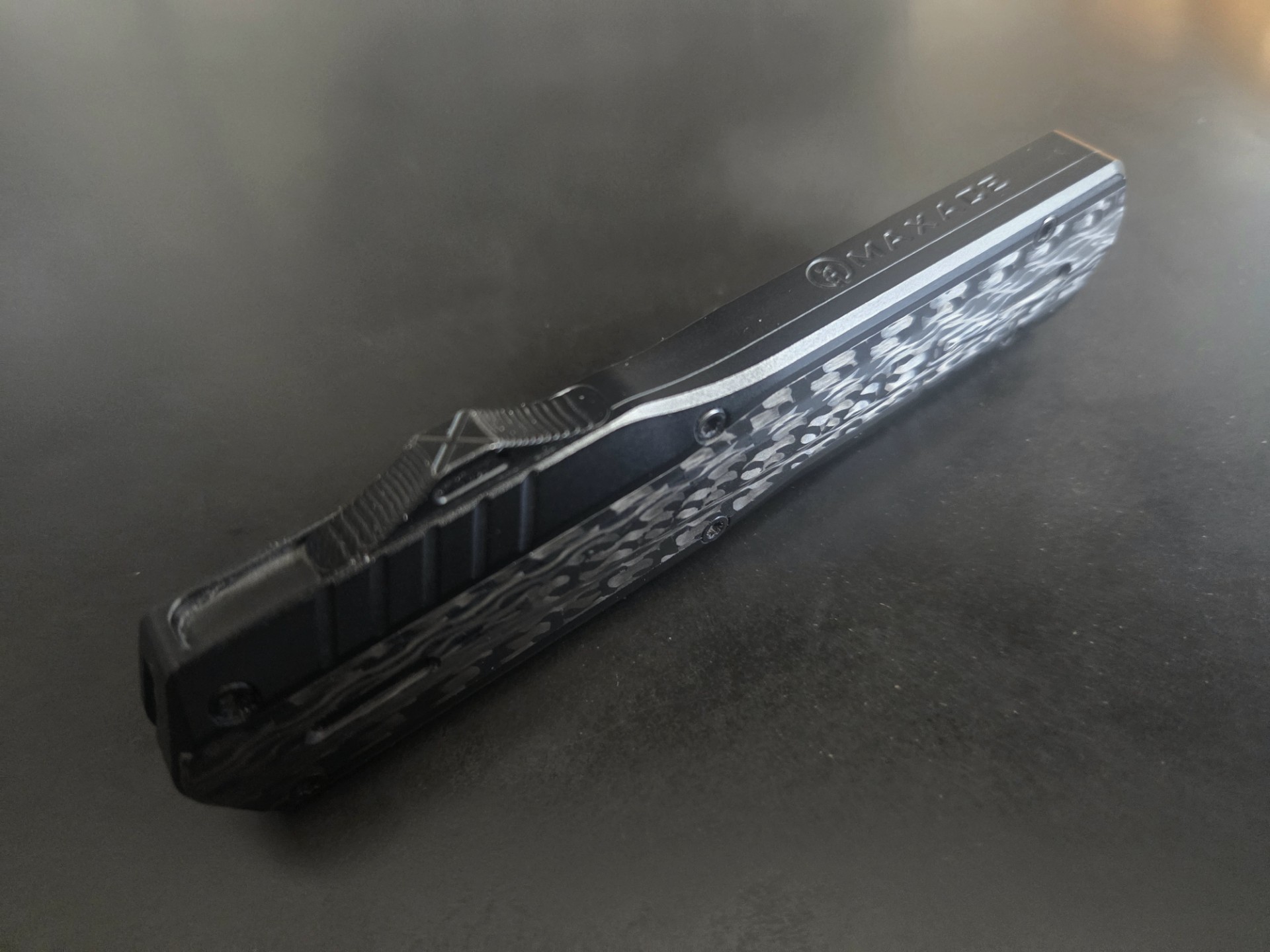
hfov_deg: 73.9
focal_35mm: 23
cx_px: 635
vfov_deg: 58.9
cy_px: 476
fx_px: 844
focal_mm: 5.4
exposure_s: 1/60.2
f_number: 1.8
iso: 1250
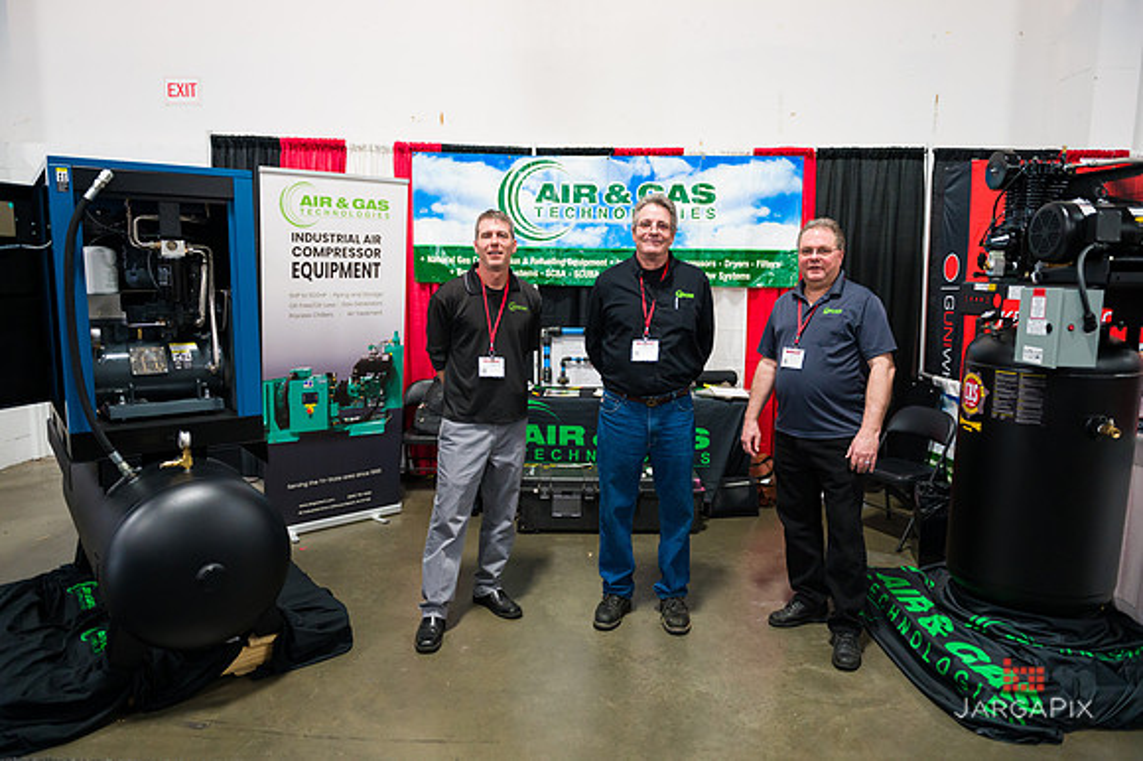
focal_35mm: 24
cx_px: 572
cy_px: 380
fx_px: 762
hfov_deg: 73.8
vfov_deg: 53.1
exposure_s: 1/200
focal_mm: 24
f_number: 3.2
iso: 3200
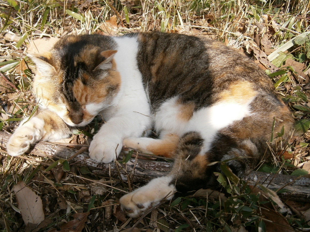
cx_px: 155
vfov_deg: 30.9
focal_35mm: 47
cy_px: 116
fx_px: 421
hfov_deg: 40.4
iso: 80
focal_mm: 8.3
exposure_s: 1/320
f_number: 3.4
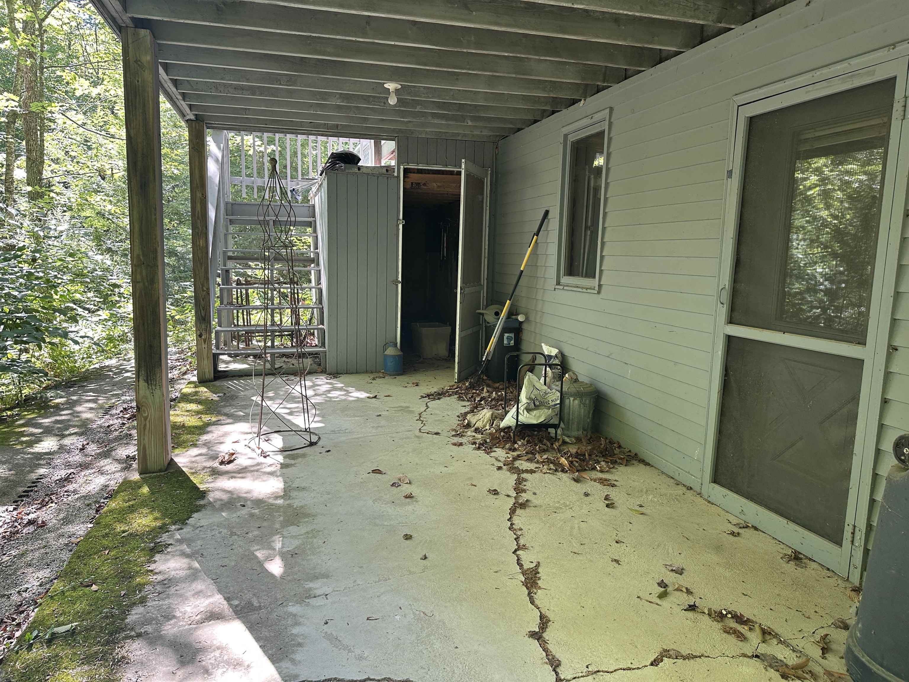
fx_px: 630
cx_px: 454
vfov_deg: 56.8
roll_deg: -2.0
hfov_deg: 71.6
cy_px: 341
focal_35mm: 24
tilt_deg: -7.6
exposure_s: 1/121
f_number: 1.78
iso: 125
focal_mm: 6.86
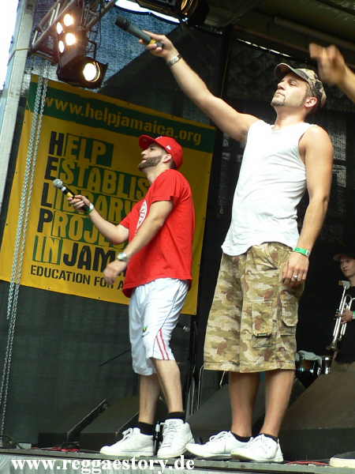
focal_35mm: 35
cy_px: 237
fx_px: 479
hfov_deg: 40.7
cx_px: 178
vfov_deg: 52.6
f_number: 2.8
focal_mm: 6
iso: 64
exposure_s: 1/80
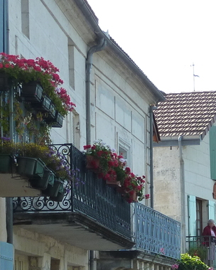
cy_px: 288
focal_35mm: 148
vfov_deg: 12.8
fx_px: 1183
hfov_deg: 10.4
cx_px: 210
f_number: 4
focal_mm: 7.9
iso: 125
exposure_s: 1/200
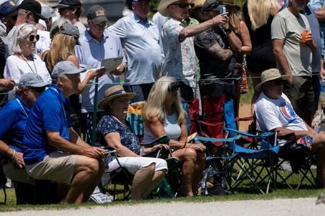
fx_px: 4575
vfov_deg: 2.7
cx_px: 75
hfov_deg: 4.1
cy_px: -5
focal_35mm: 507
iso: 400
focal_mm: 220
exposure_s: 1/6400
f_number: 4
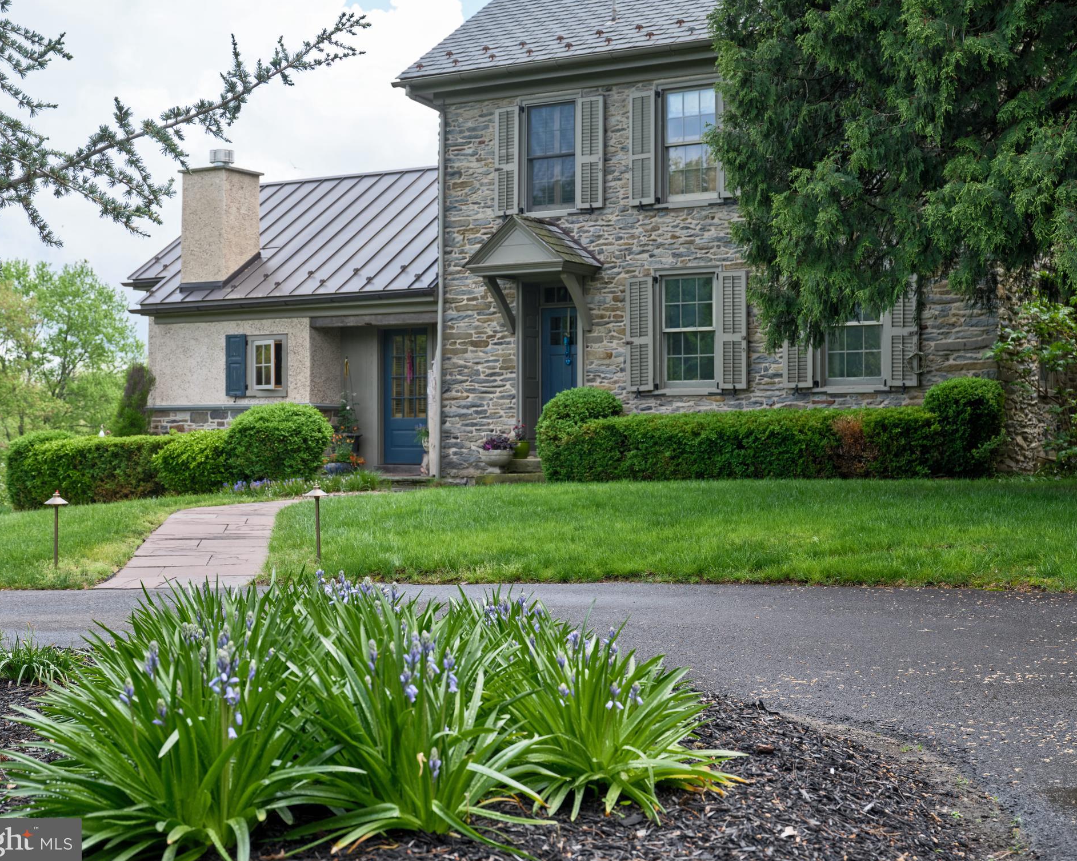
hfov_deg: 35.4
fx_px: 1689
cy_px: 427
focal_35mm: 53
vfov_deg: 28.6
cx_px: 524
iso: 640
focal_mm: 63.7
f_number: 8
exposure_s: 1/500
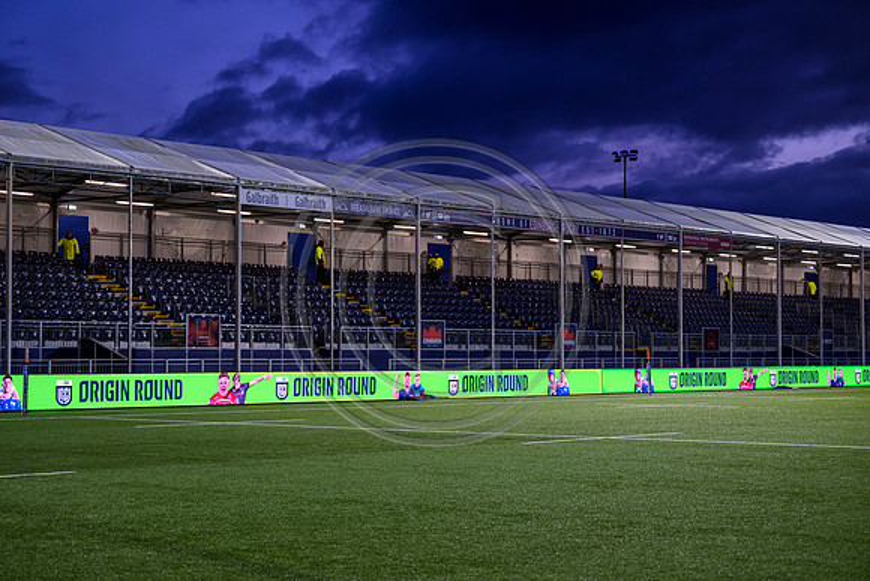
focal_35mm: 70
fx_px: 1692
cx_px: 435
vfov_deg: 19.5
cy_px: 290
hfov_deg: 28.8
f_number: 3.2
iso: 800
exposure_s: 1/250
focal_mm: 70
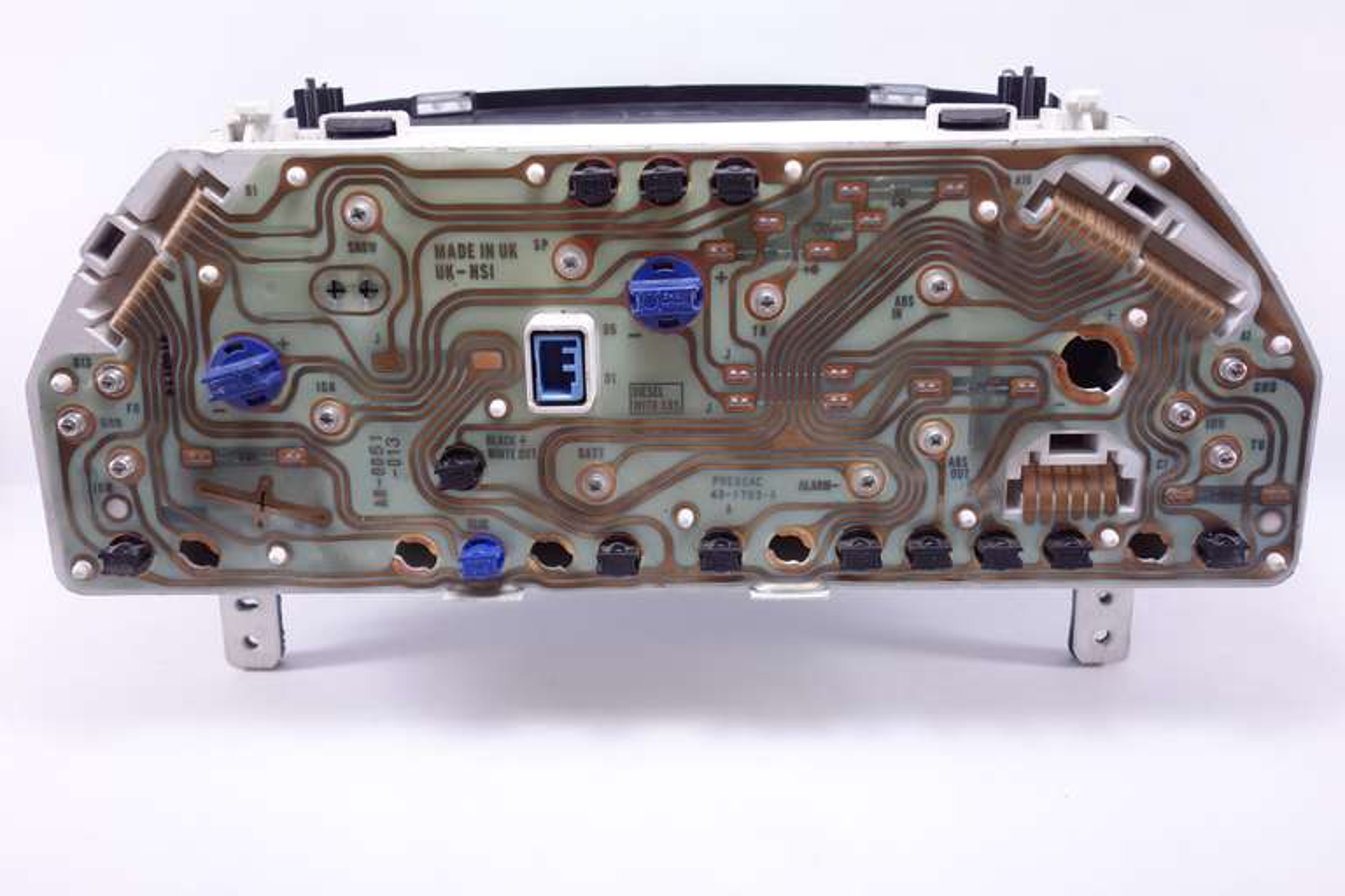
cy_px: 448
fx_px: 1382
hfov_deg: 51.9
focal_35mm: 37
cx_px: 672
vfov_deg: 35.9
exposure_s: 1/40
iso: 125
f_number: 2.8
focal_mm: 13.58
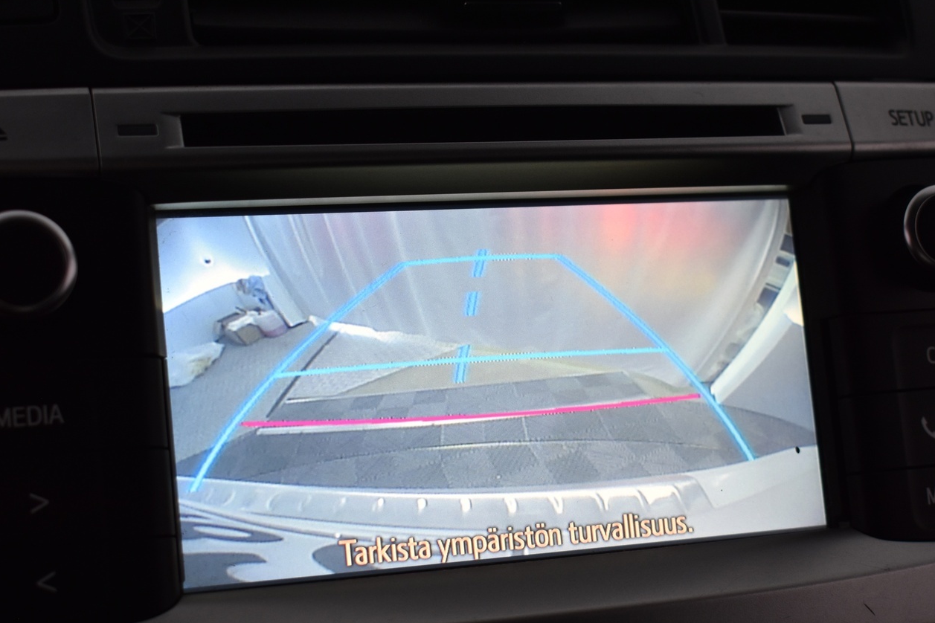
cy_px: 369
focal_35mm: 68
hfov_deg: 29.8
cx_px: 479
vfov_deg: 20.1
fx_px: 1757
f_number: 4.5
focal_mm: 35
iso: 450
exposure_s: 1/60
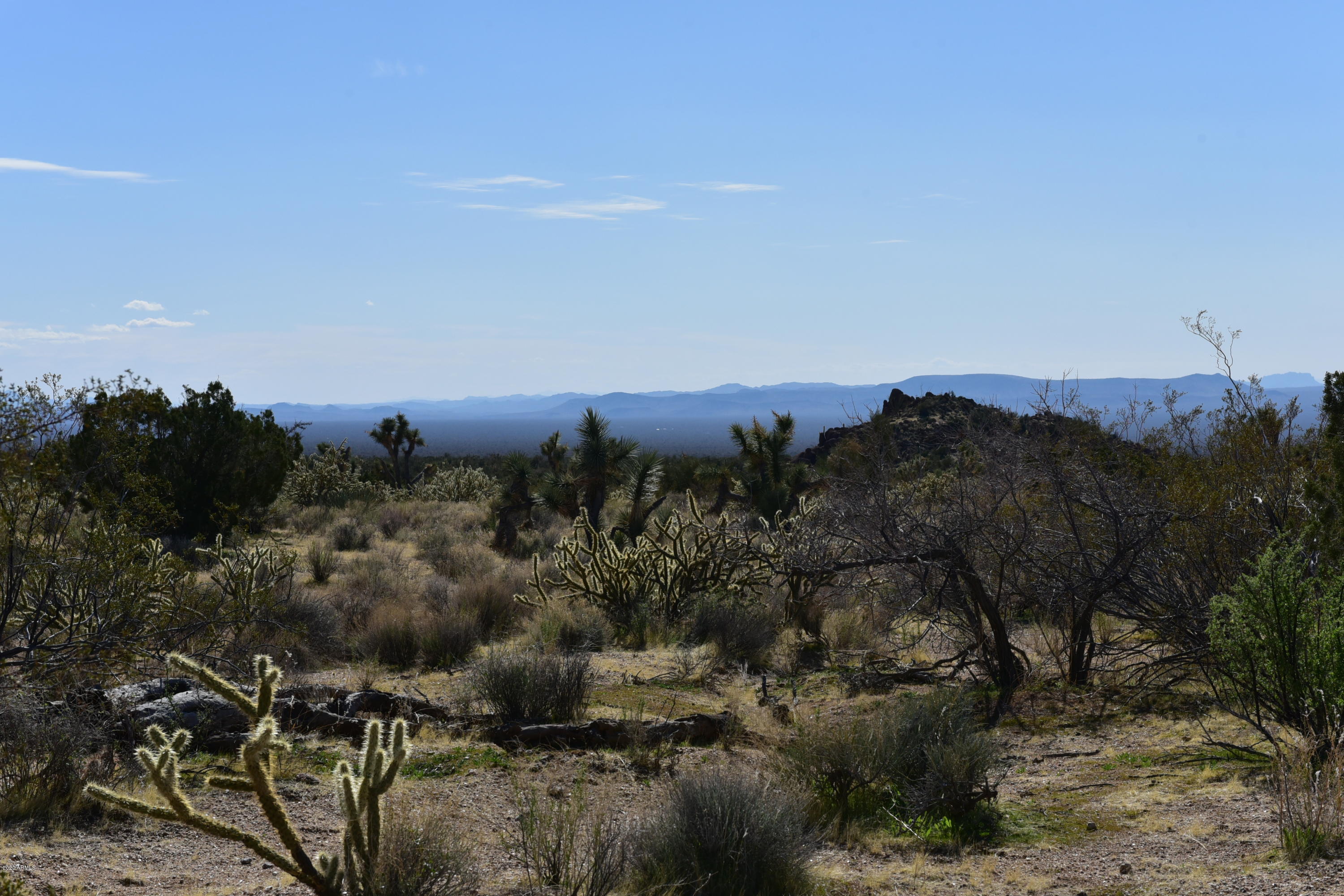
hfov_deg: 28.8
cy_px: 448
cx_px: 672
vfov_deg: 19.5
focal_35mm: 70
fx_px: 2613
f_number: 11
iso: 800
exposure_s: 1/2000
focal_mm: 70
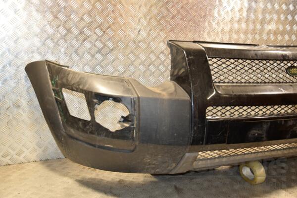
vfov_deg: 34.2
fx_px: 322
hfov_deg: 49.6
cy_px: 99
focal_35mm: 39
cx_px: 148
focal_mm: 26
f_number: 5
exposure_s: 1/125
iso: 800
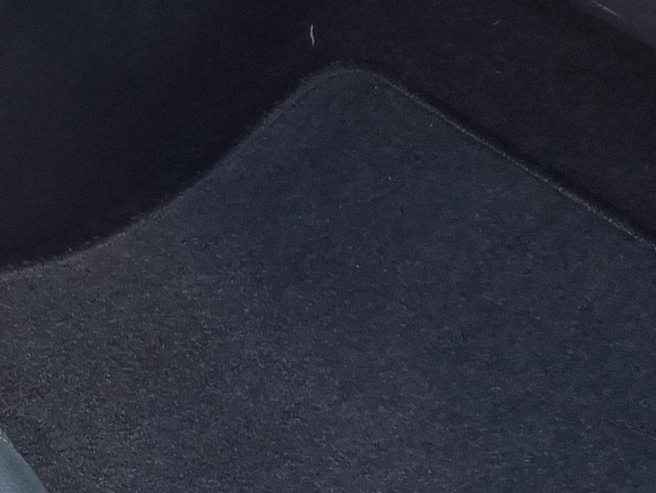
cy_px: -182
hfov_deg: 14.4
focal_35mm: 117
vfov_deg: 12.2
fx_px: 2218
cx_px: -604
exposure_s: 1/180
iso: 200
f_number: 1.8
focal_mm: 5.4
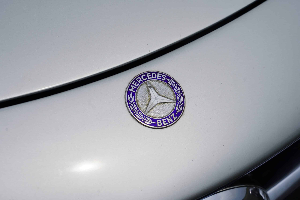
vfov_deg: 13.0
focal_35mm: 105
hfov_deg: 19.5
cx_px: 150
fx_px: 875
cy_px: 100
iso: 100
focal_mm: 105
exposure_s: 1/250
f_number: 8
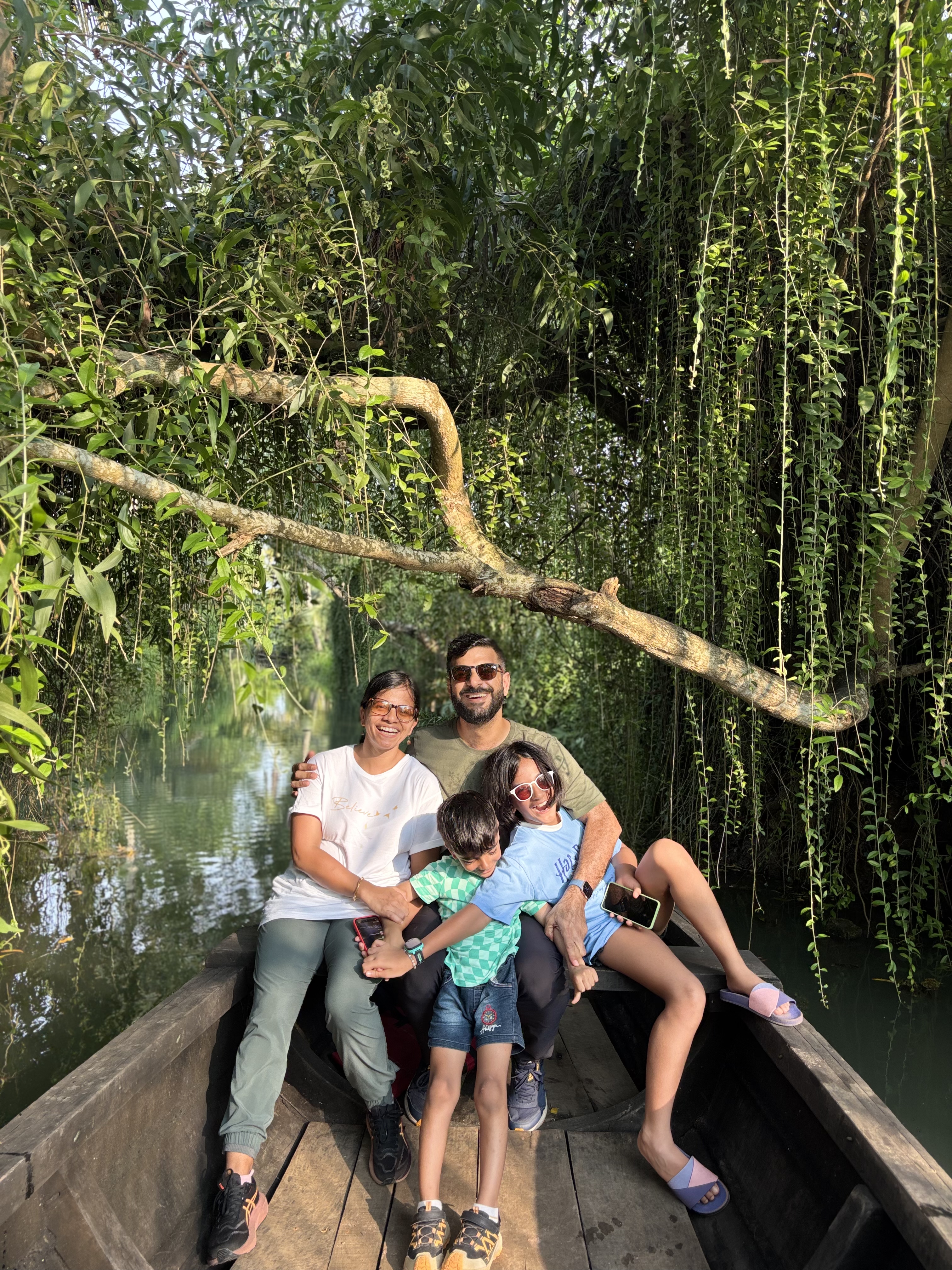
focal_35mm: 26
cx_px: 476
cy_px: 635
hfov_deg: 53.1
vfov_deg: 67.3
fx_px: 953
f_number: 1.6
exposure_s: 1/242
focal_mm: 5.96
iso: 40
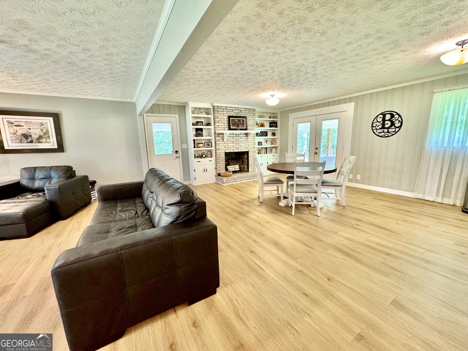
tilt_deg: -10.0
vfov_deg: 85.7
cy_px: 176
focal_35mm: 14
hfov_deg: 102.1
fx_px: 189
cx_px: 234
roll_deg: +1.1
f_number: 2.2
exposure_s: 1/60
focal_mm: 2.22
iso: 500
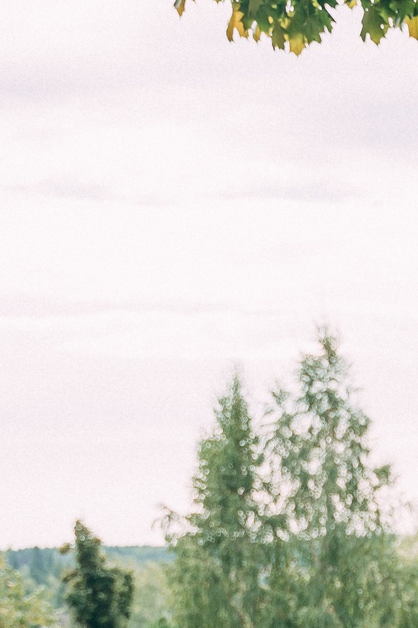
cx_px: 807
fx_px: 2561
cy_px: 738
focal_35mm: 147
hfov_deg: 8.9
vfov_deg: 13.6
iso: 160
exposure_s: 1/800
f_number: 2.8
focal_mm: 36.7
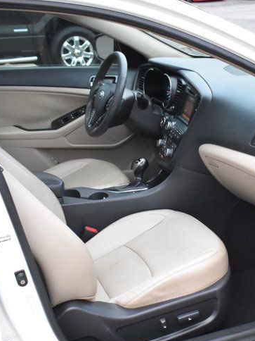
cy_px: 194
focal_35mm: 64
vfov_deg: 30.2
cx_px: 239
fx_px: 629
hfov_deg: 22.3
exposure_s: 1/125
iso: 2000
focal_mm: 21
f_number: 4
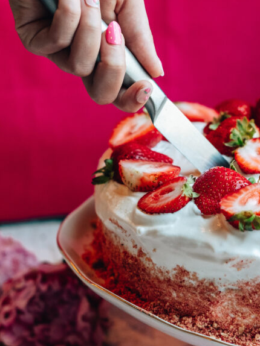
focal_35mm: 91
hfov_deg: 16.2
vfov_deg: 21.5
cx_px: 148
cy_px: 200
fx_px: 912
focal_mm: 35
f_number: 2.8
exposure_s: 1/200
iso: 640
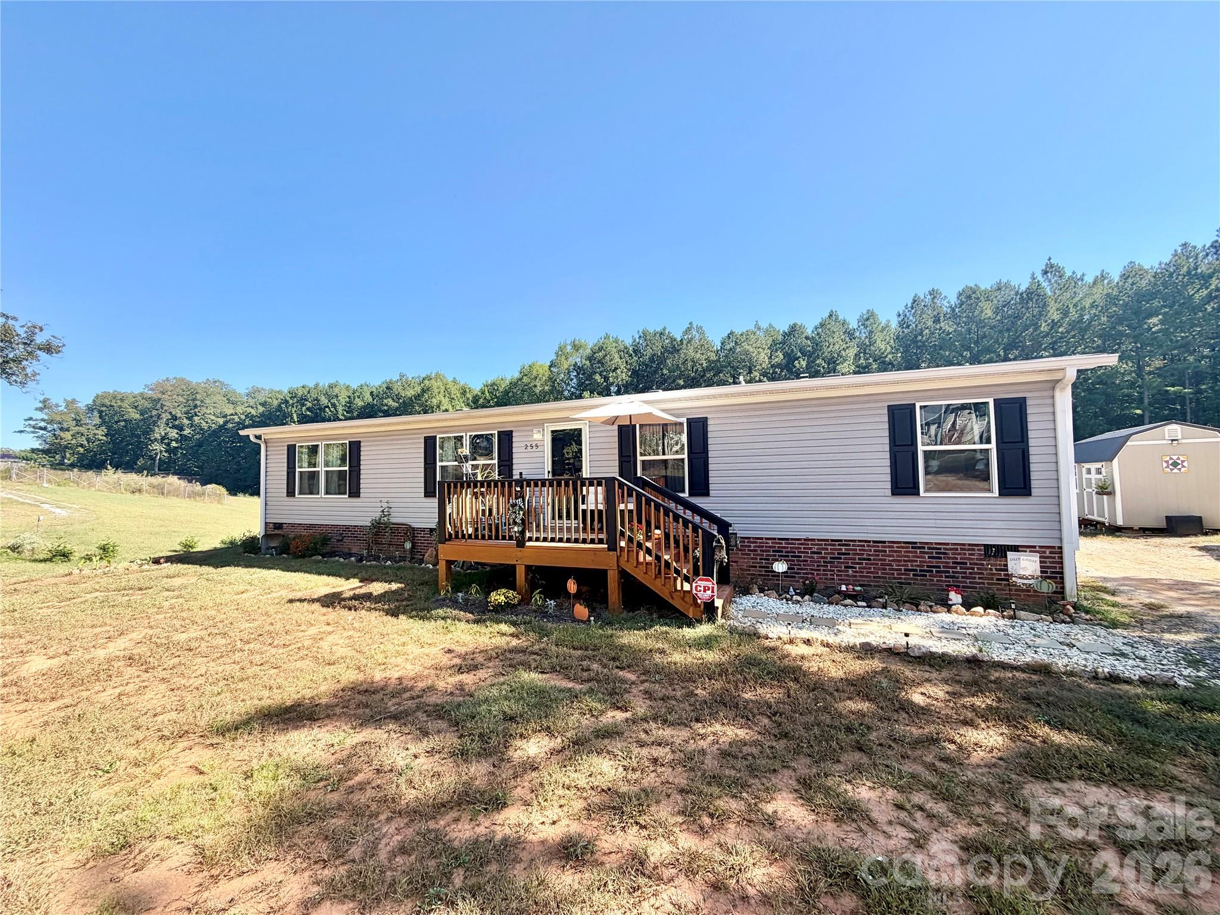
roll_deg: +2.1
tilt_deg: +2.6
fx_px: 493
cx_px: 610
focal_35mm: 14
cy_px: 458
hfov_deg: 102.1
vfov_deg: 85.7
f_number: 2.2
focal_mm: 2.22
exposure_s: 1/770
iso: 40
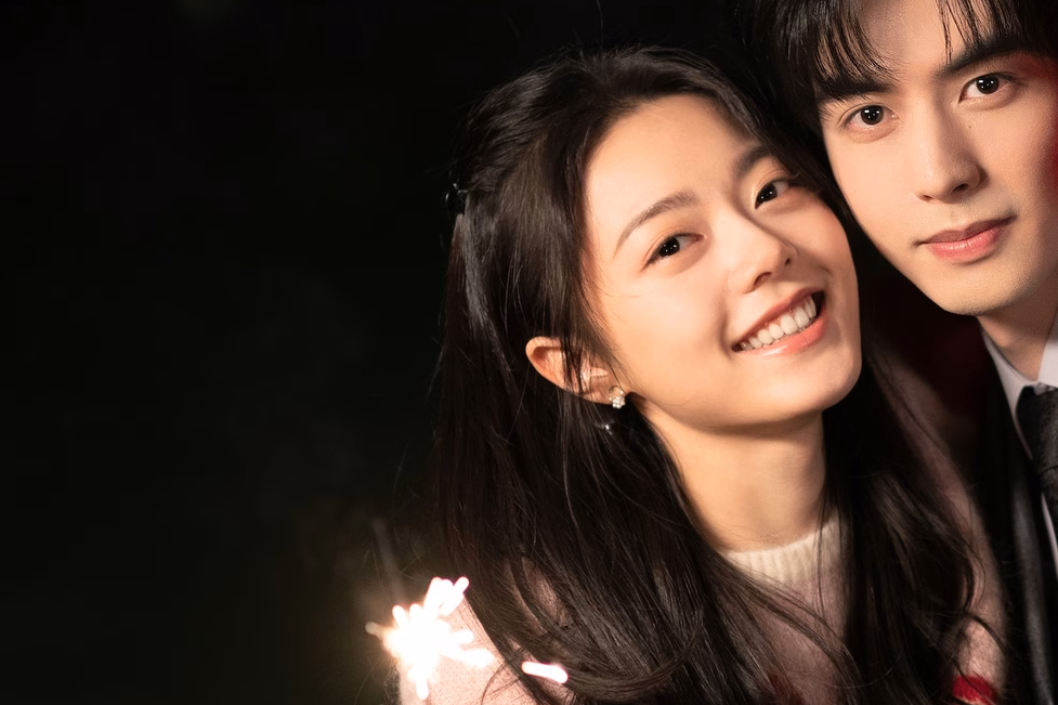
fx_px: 4907
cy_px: 405
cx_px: 951
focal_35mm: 167
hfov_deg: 12.2
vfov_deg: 8.2
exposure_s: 1/160
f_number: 1.6
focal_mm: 85
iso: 1250
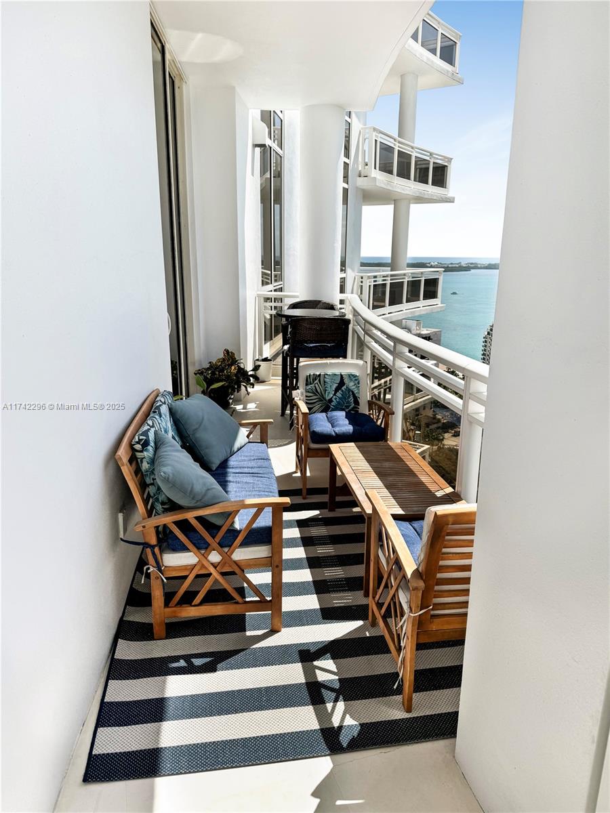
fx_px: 564
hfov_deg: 56.8
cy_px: 406
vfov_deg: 71.6
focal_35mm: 24
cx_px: 305
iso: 80
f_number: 1.78
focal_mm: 6.86
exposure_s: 1/5814
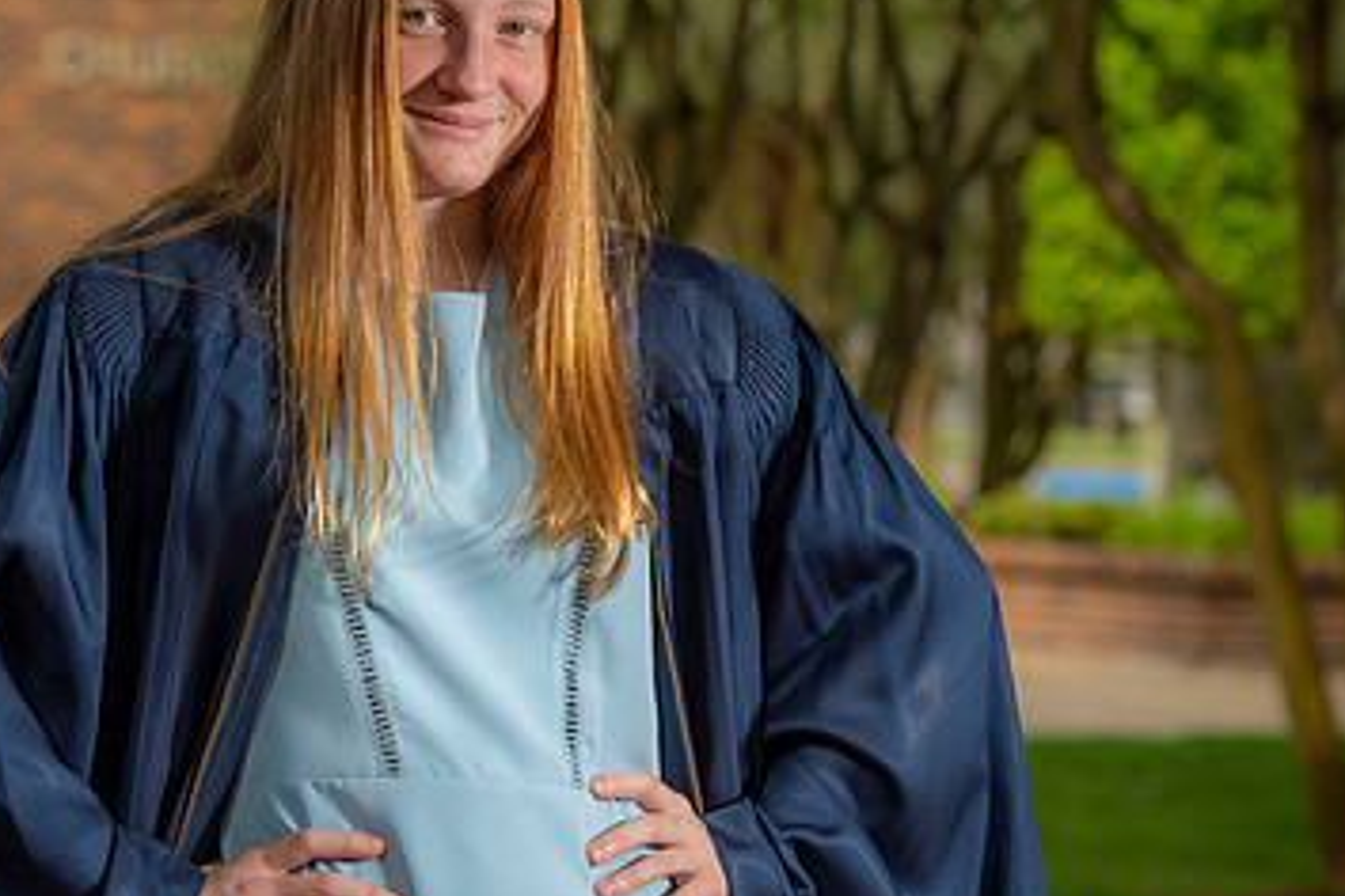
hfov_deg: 12.3
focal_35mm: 167
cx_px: 502
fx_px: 6239
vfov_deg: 8.2
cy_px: 342
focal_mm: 102
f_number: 5.6
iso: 80
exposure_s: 1/250
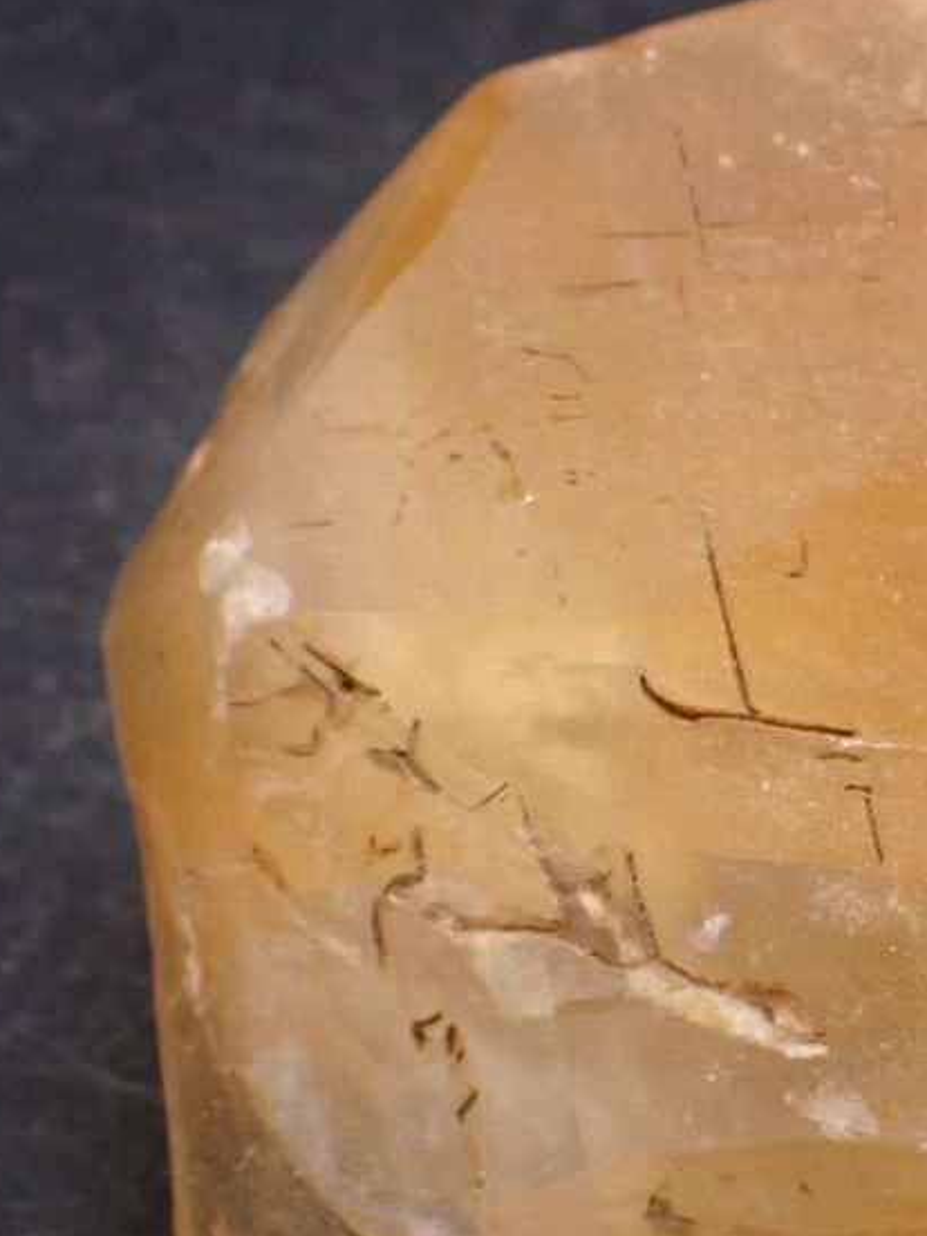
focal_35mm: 181
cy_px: 757
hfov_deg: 8.2
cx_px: 871
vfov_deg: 10.9
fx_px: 6463
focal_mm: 18
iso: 320
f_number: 4.9
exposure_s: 1/400
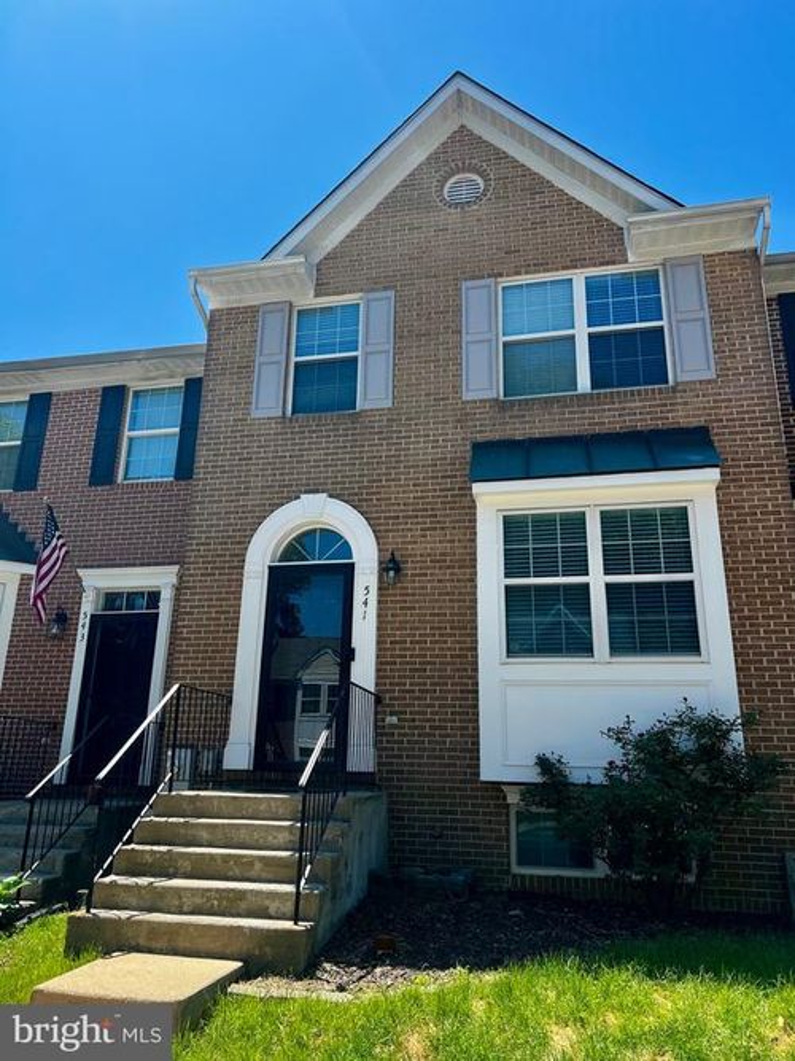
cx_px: 398
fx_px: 796
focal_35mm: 26
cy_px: 530
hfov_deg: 53.0
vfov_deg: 67.3
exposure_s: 1/2404
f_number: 1.5
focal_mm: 5.7
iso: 50
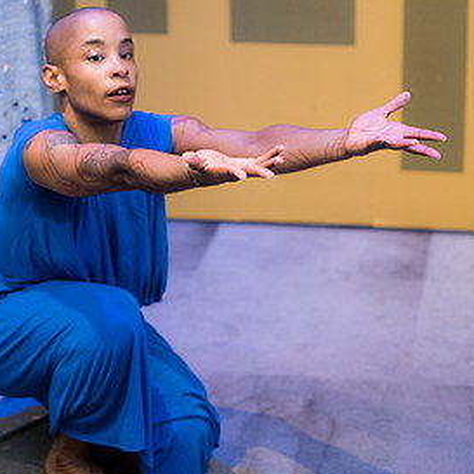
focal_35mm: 98
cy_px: 153
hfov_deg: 17.7
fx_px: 1518
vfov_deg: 17.7
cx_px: 227
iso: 1600
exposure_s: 1/125
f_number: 2.8
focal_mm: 70
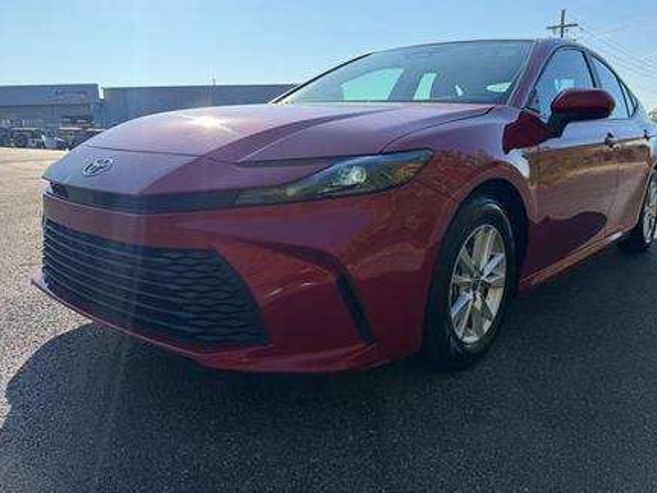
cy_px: 234
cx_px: 368
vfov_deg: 49.7
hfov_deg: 63.2
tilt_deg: -7.7
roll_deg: +1.3
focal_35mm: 28
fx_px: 531
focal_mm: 6.76
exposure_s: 1/2907
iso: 80
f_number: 1.78
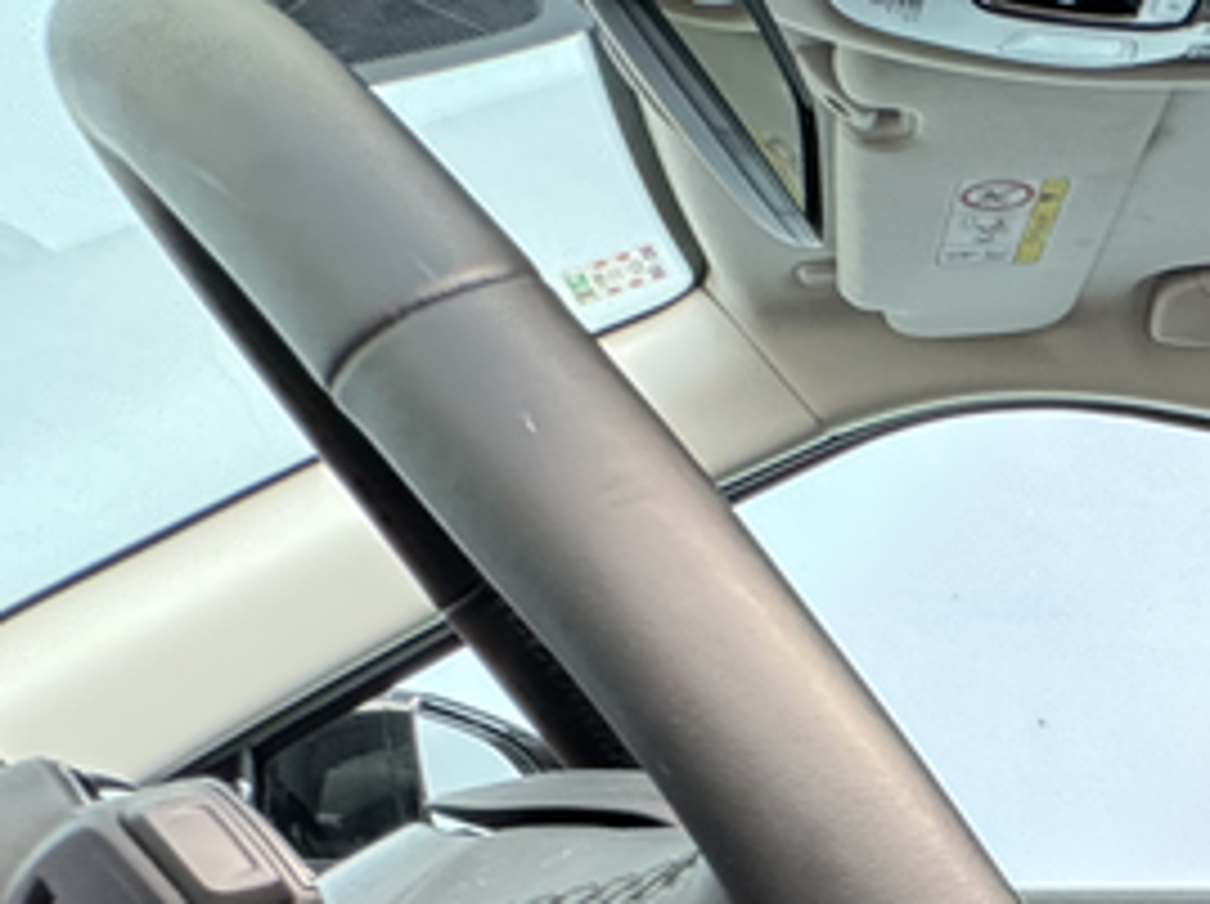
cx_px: 1849
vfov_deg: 22.3
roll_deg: -1.5
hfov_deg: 26.7
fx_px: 1711
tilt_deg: -13.5
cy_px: 1473
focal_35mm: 49
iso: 160
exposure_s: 1/99
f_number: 2.2
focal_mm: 2.22
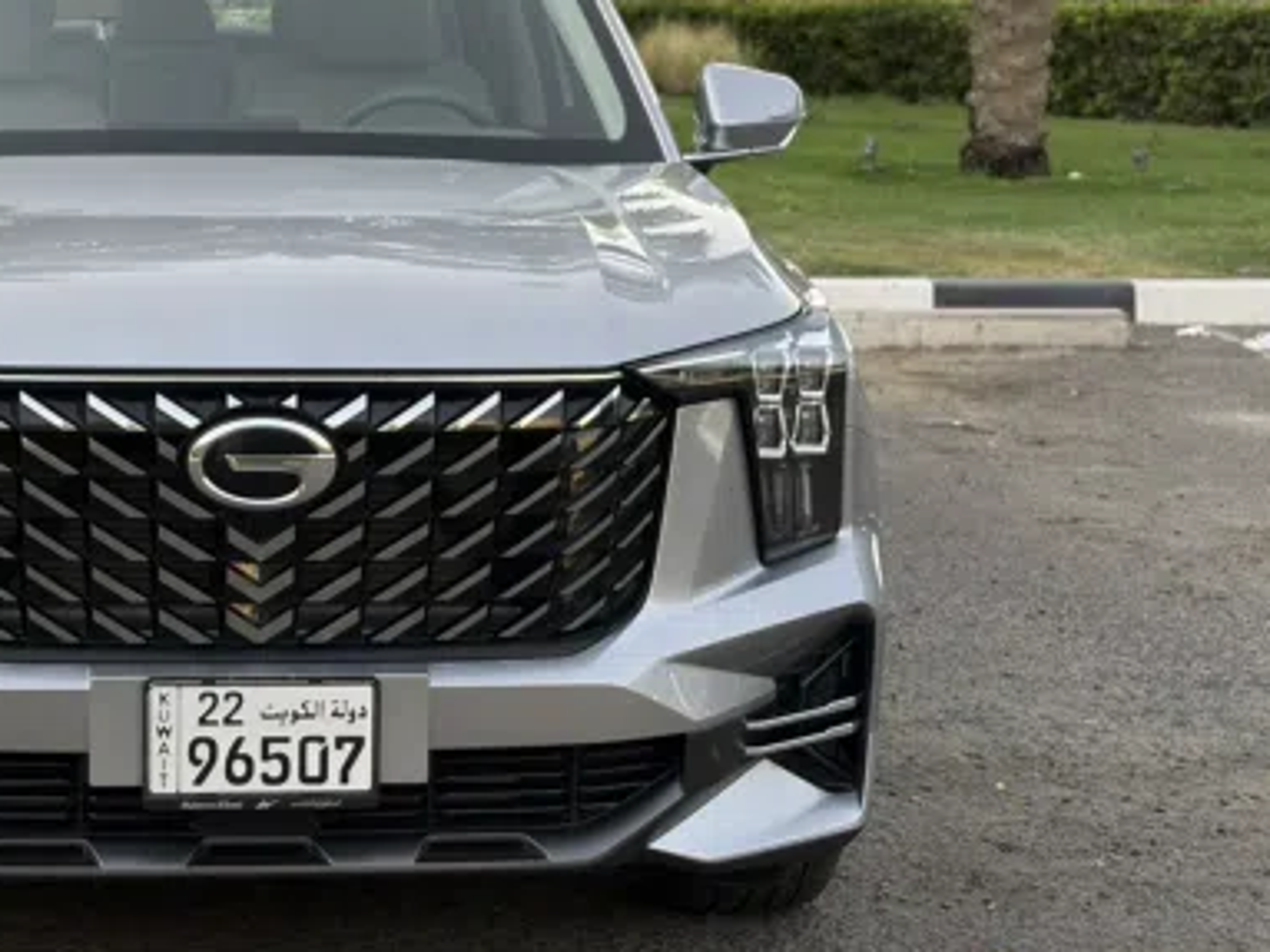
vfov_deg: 16.9
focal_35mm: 87
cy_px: 385
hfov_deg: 22.3
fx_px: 3191
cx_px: 282
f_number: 1.6
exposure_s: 1/438
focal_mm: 5.96
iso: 40
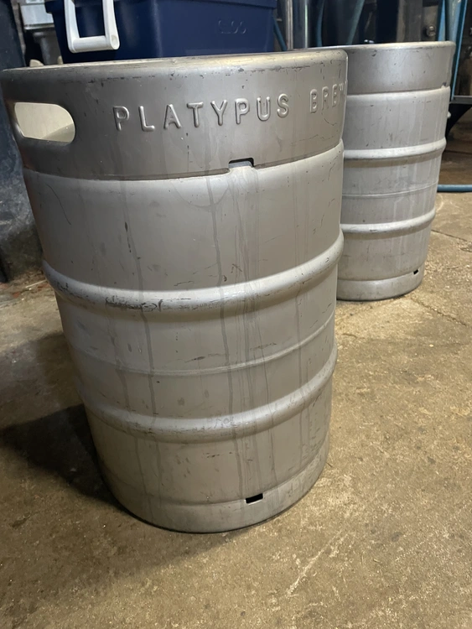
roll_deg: +3.6
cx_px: 236
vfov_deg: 67.3
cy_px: 314
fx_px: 472
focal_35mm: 26
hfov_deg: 53.1
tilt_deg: -27.0
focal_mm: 4.2
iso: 400
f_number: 1.6
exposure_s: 1/60
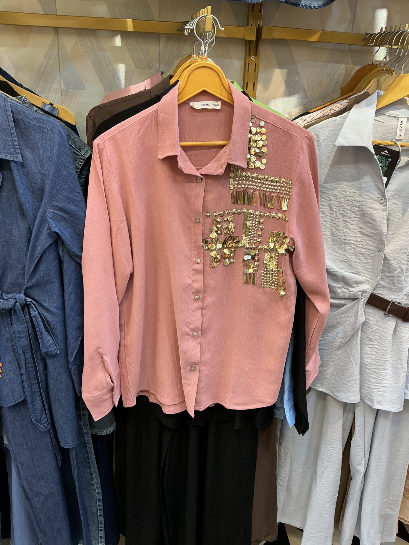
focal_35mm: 29
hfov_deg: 48.2
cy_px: 272
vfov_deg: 61.7
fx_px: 457
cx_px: 204
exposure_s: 1/50
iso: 64
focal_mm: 3
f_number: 1.8
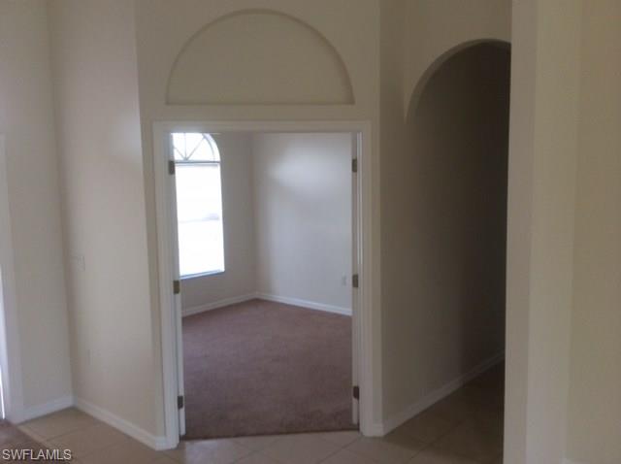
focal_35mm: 33
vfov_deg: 42.8
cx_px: 310
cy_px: 232
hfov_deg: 55.4
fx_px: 591
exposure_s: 1/24
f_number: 2.4
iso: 64
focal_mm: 3.3
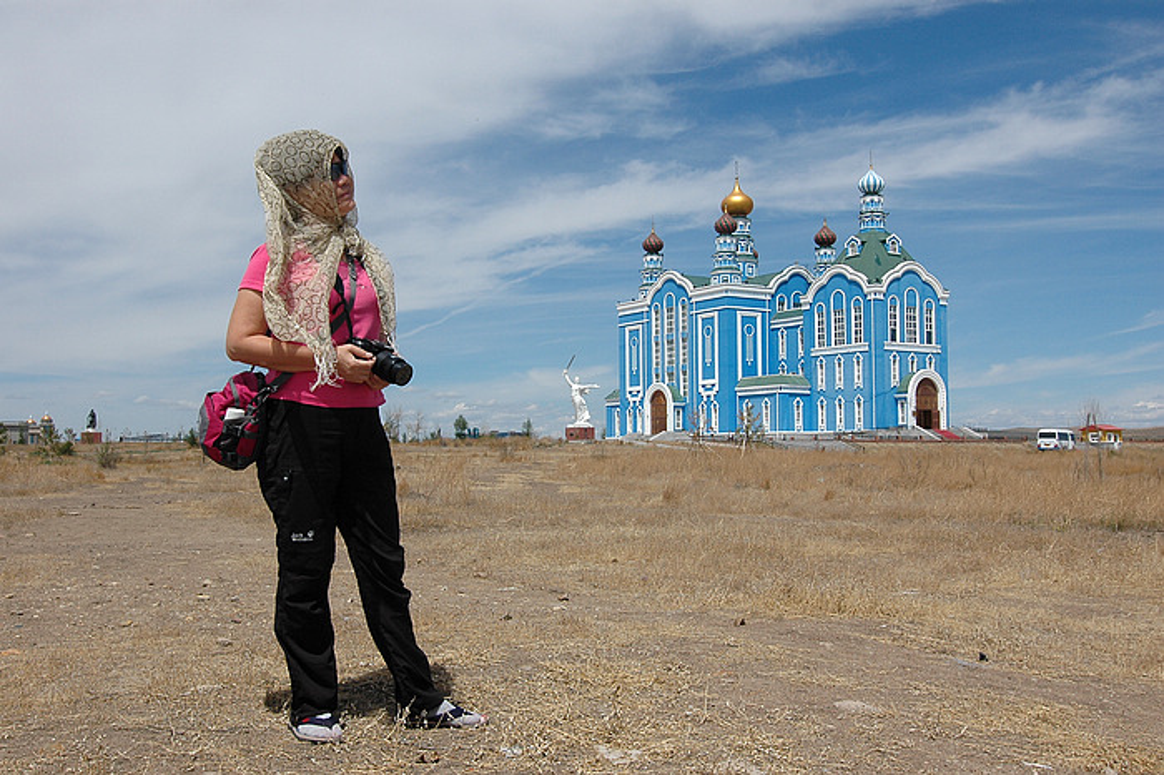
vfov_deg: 36.8
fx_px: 1163
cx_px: 582
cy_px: 388
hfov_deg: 53.2
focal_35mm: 36
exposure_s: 1/500
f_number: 11
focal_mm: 24
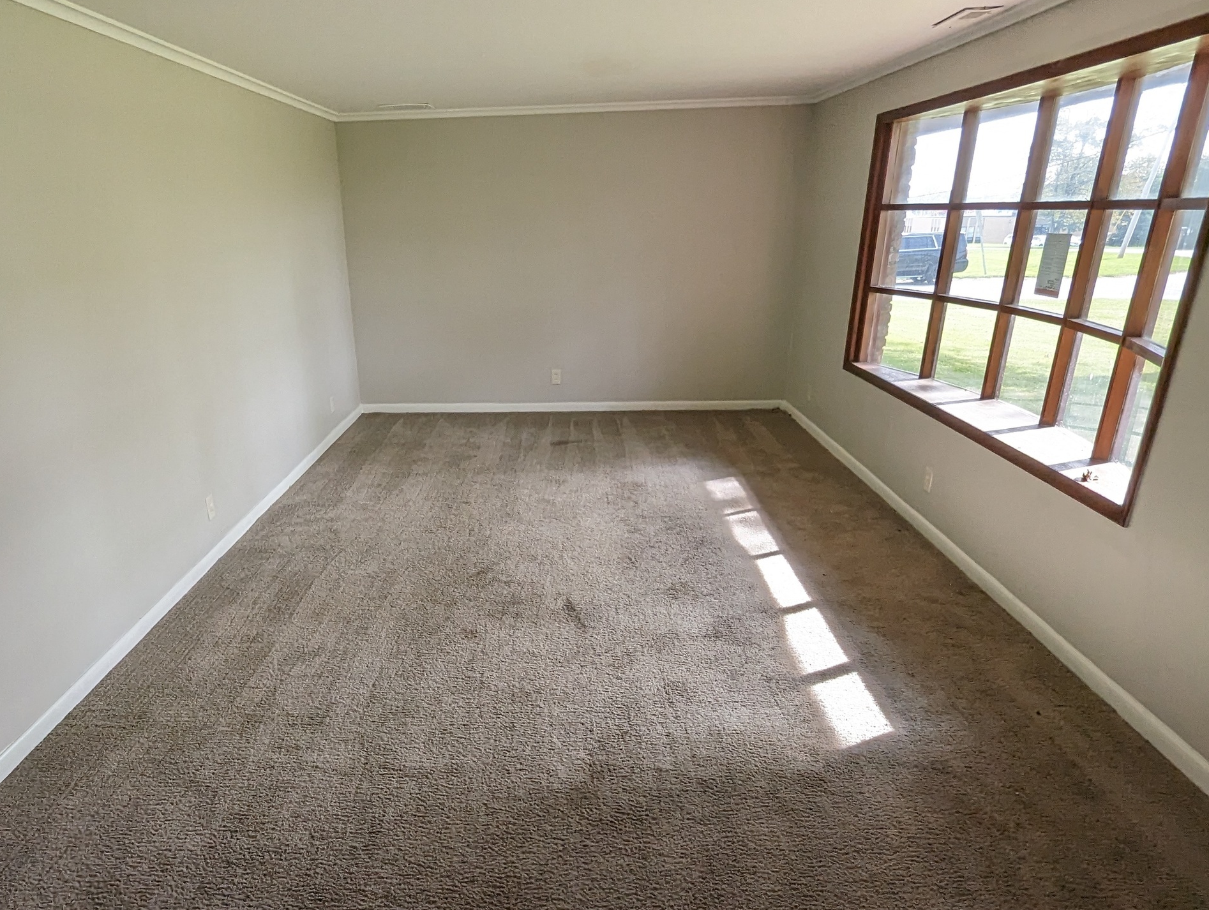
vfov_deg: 63.1
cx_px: 500
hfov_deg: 78.2
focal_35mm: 21
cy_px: 538
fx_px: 734
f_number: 2.2
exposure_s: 1/139
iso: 70
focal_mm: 1.95
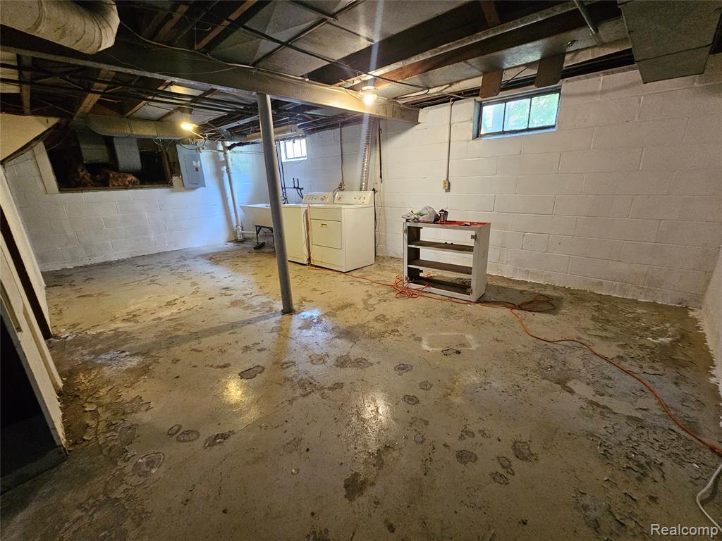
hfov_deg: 106.2
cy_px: 270
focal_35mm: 13
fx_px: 271
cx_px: 361
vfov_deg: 89.9
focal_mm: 2.2
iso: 640
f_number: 2.2
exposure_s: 1/24
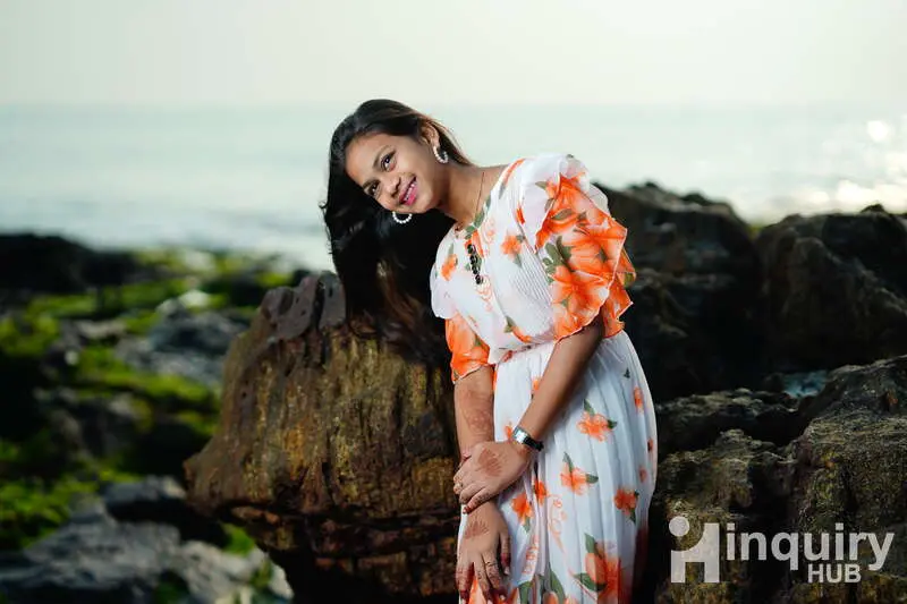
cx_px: 454
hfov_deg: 23.9
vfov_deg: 16.1
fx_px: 2141
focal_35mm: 85
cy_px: 302
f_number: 2
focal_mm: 85
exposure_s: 1/1600
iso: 50
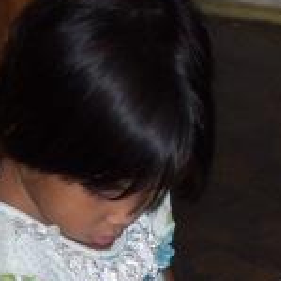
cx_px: 218
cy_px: 394
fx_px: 1368
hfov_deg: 11.7
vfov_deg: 11.3
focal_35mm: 149
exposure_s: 1/60
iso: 80
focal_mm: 9.4
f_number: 3.4
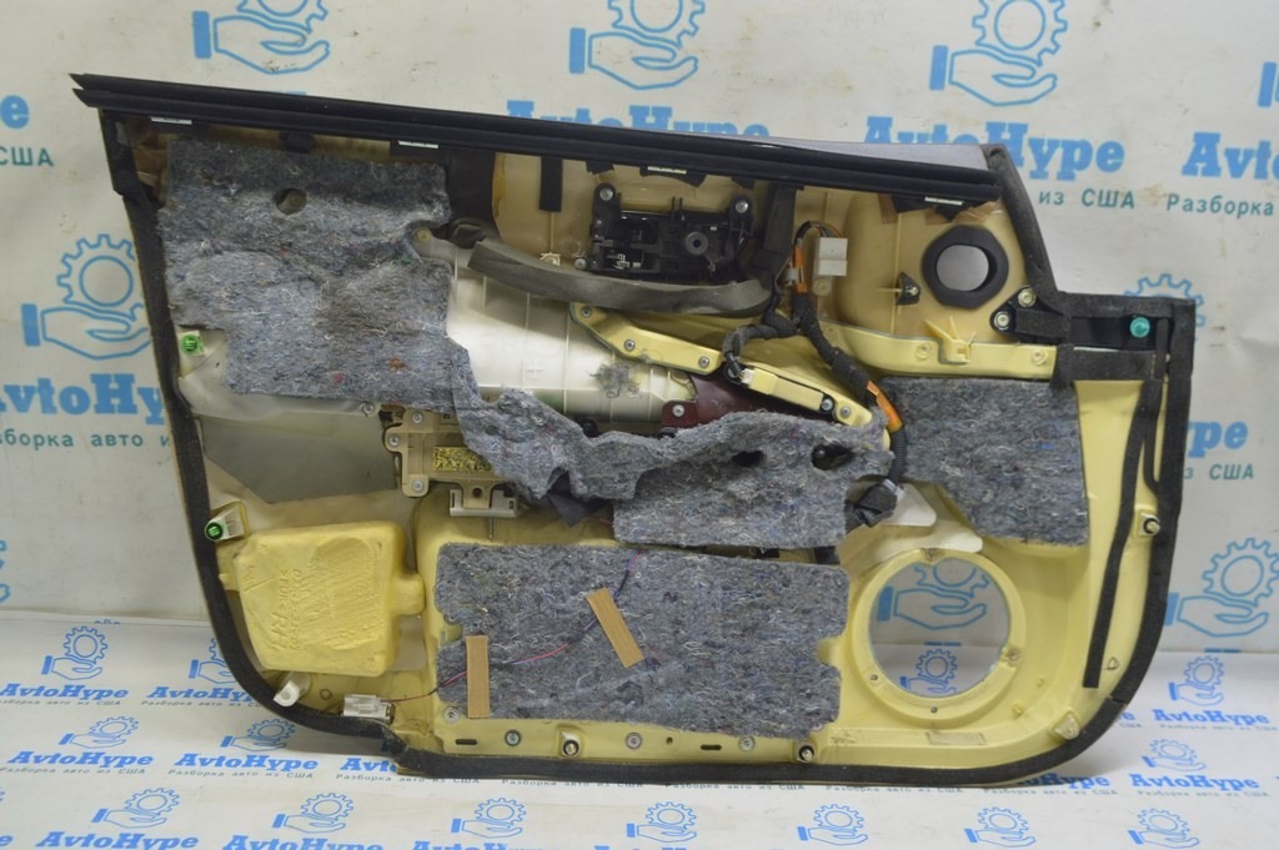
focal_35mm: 33
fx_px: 1171
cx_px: 640
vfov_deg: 39.9
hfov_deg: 57.3
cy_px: 425
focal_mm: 22
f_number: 5.6
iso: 400
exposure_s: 1/20
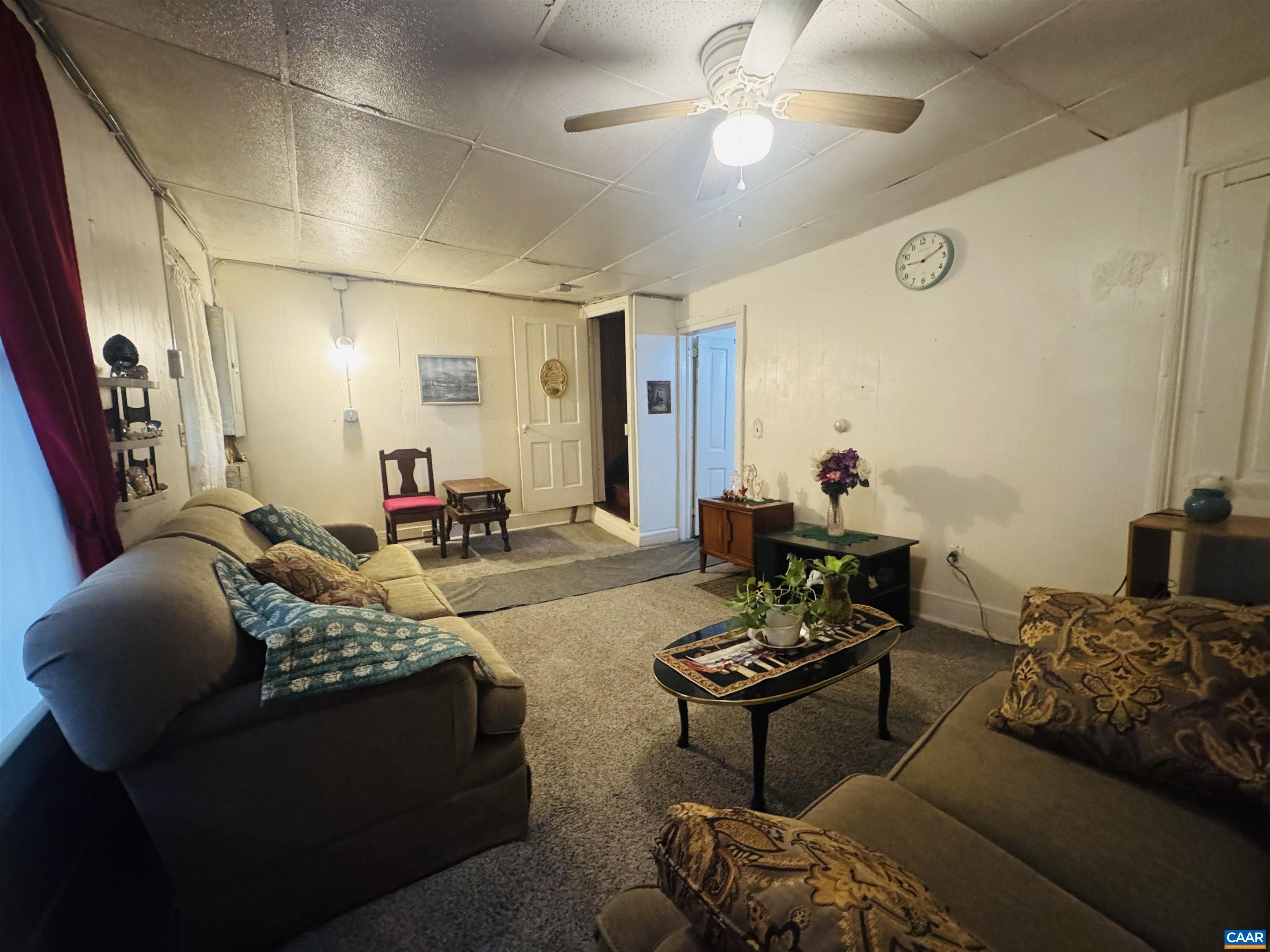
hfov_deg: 102.1
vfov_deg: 85.7
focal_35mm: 14
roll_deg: +1.3
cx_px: 635
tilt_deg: -7.5
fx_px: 514
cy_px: 476
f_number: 2.2
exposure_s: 1/60
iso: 1250
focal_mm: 2.22
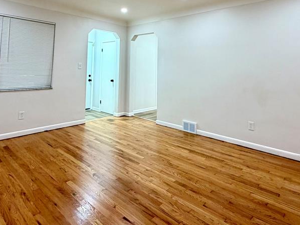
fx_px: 208
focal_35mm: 24
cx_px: 148
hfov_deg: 71.6
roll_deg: -1.3
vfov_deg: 54.0
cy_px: 54
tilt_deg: +3.7
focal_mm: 2.22
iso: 250
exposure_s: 1/60
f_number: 2.2
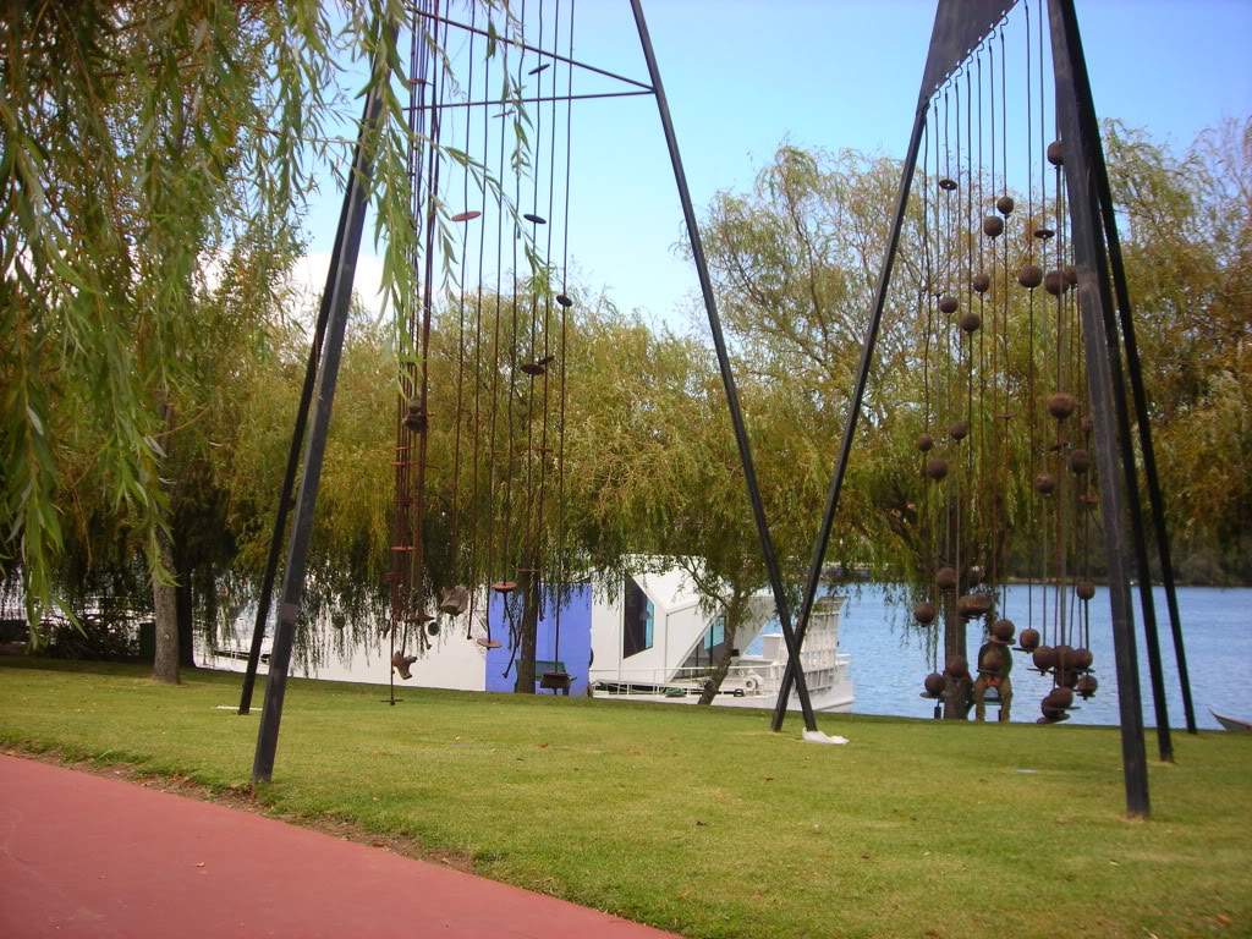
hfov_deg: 49.0
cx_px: 626
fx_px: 1374
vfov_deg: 37.7
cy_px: 470
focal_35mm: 38
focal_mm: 6.3
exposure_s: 1/292
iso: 50
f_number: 3.2
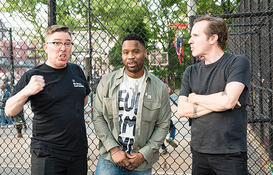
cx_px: 141
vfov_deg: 29.8
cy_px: 94
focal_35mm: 44
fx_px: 329
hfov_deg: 45.0
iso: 800
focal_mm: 42
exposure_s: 1/125
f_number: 3.2
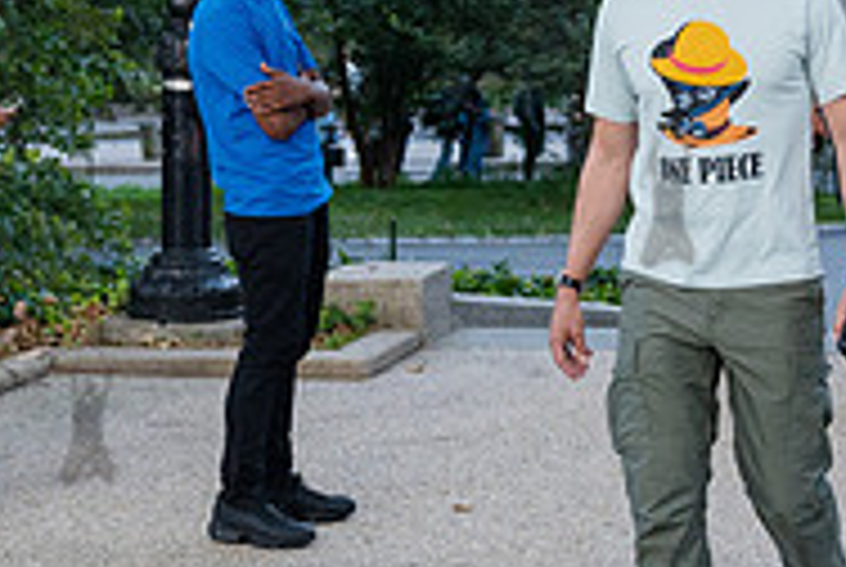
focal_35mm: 117
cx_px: 666
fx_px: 2754
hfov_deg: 17.3
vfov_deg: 11.7
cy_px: 187
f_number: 3.2
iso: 2000
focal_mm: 38
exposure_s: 1/320
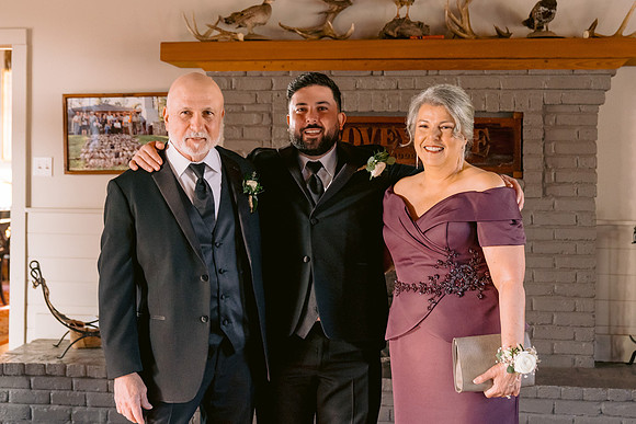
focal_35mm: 53
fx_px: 940
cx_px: 332
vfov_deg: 25.4
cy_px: 163
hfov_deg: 37.4
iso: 2500
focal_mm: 42
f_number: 3.5
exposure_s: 1/100
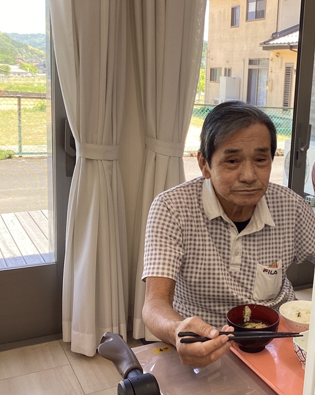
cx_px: 284
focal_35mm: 44
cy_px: 183
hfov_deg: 32.4
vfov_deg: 42.0
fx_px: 513
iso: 50
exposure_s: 1/100
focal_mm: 3.3
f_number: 2.4
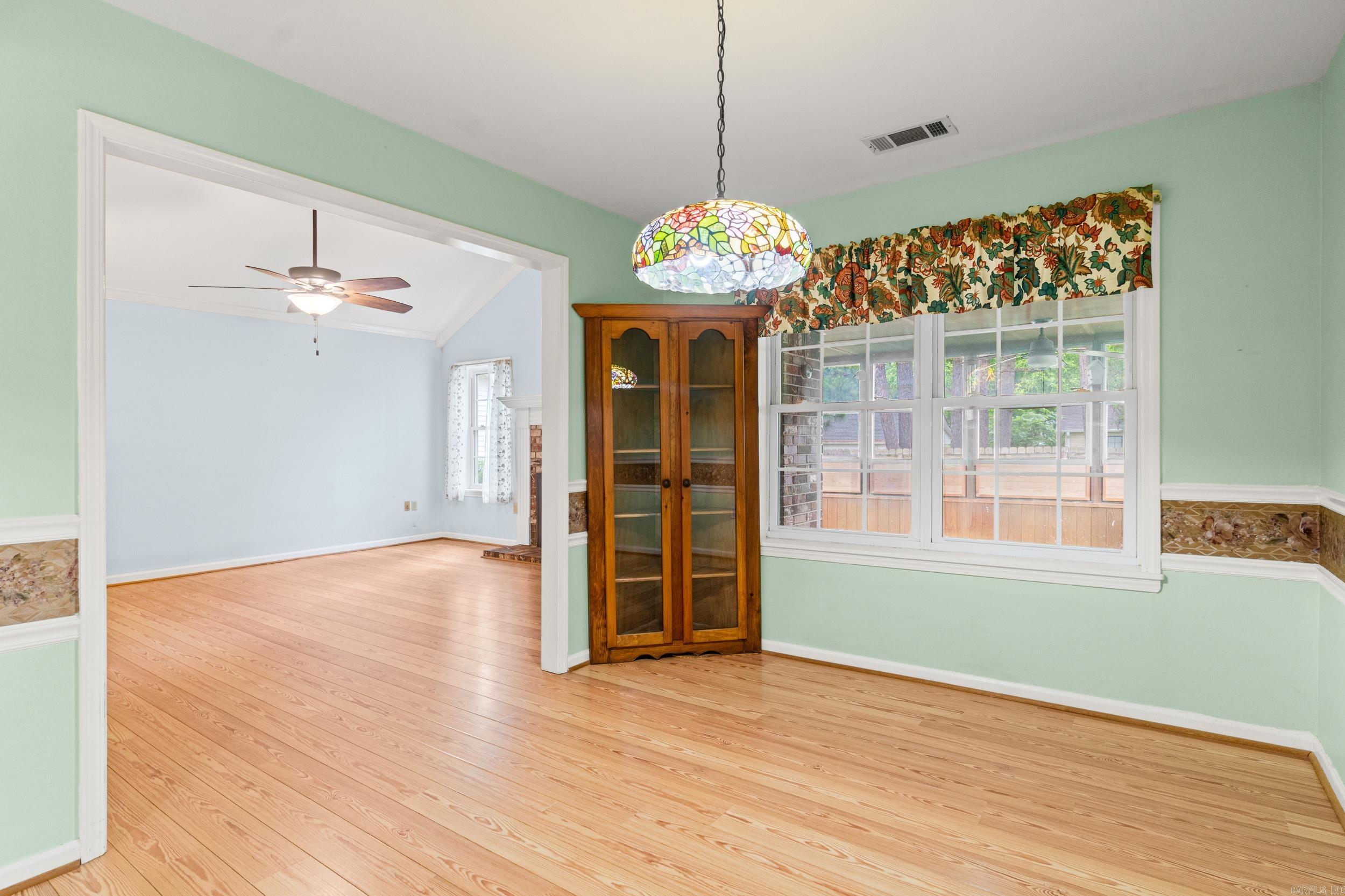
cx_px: 672
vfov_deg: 67.4
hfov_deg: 90.0
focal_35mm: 18
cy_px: 448
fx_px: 672
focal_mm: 12
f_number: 9
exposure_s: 1.3
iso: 250
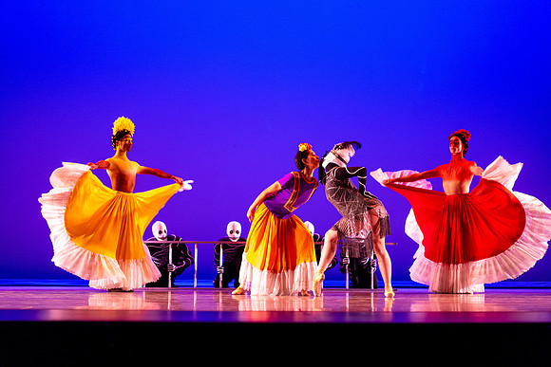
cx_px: 276
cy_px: 184
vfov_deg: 24.6
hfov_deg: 36.2
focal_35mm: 55
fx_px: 842
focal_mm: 55
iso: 800
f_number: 1.8
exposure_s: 1/200
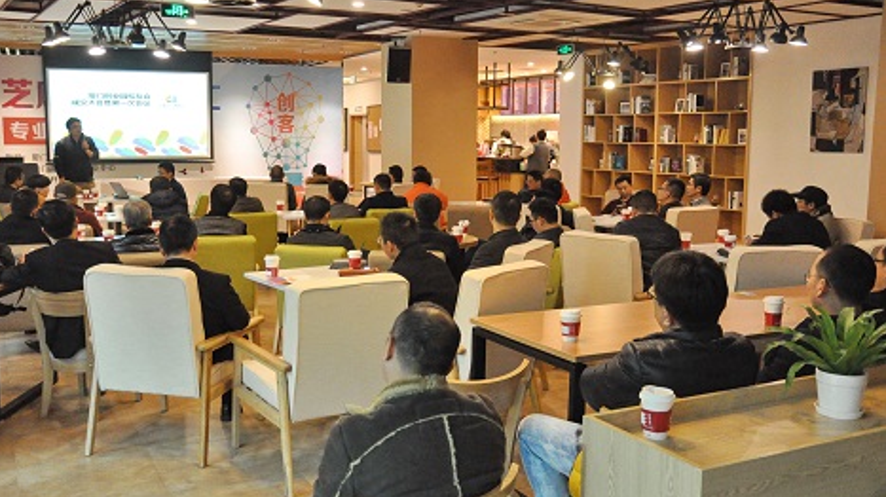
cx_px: 414
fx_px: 869
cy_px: 243
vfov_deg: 31.9
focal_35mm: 37
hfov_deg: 54.0
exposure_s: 1/80
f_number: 4.5
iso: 3200
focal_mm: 22
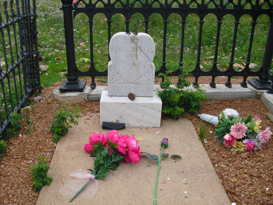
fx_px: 284
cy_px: 102
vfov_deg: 39.7
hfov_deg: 51.4
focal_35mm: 36
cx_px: 136
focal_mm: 6.3
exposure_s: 1/100
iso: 100
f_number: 7.8
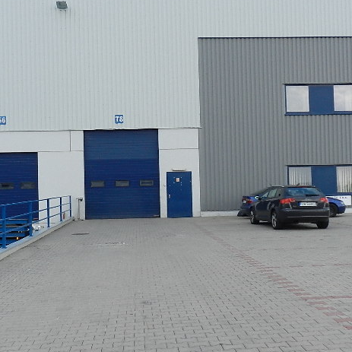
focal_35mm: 45
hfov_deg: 37.5
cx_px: 170
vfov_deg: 37.5
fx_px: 518
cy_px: 183
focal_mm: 4
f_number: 3.4
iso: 160
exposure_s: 1/800
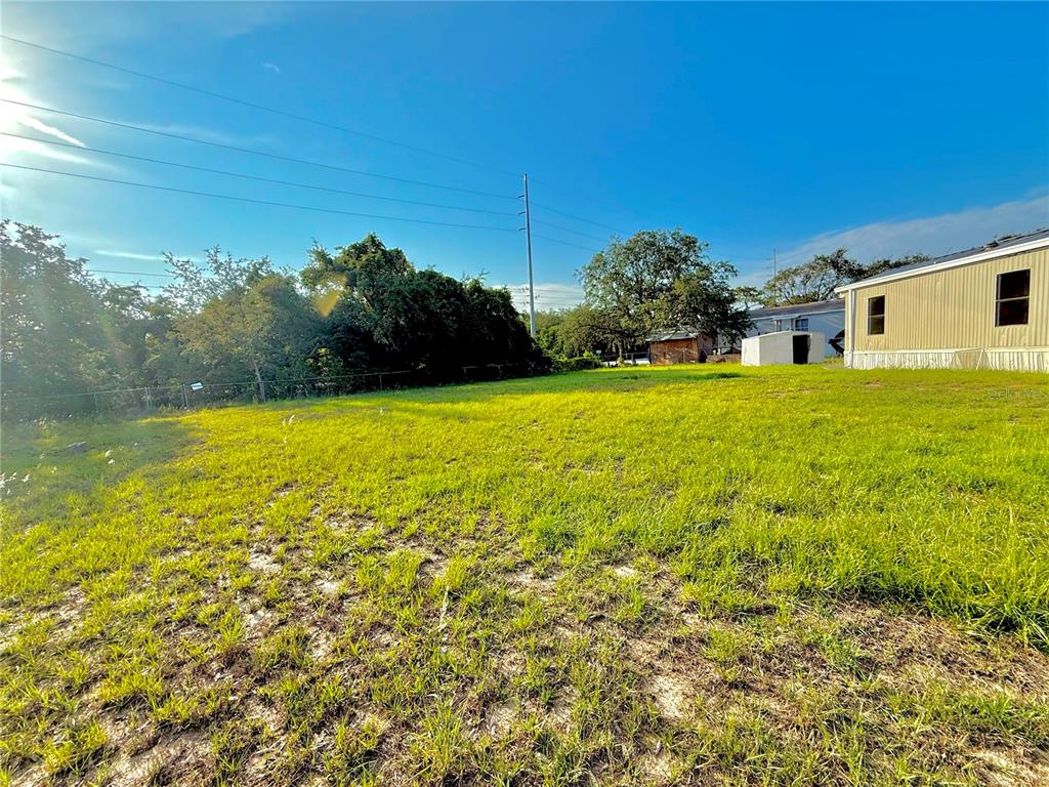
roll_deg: +3.3
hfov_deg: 102.1
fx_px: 424
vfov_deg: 85.7
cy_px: 394
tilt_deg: -3.6
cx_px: 524
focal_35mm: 14
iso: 64
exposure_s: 1/1235
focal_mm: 2.22
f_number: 2.2
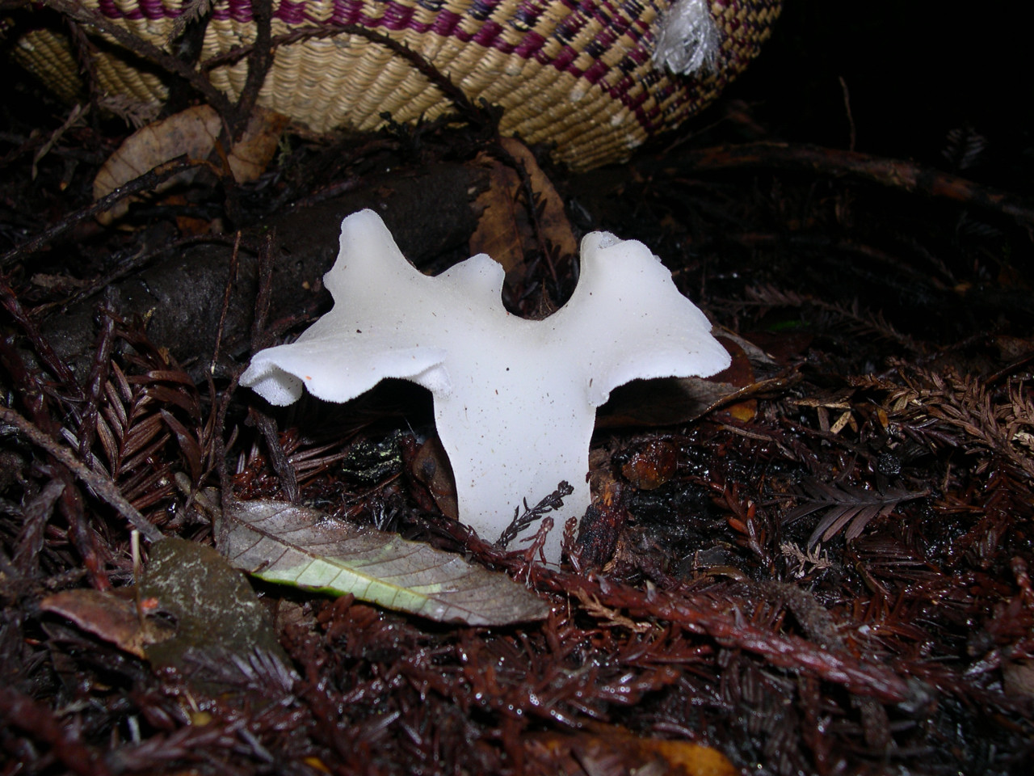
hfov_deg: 49.0
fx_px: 1135
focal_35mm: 38
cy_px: 388
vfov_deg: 37.7
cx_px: 517
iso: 100
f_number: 7.6
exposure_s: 1/60
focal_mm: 8
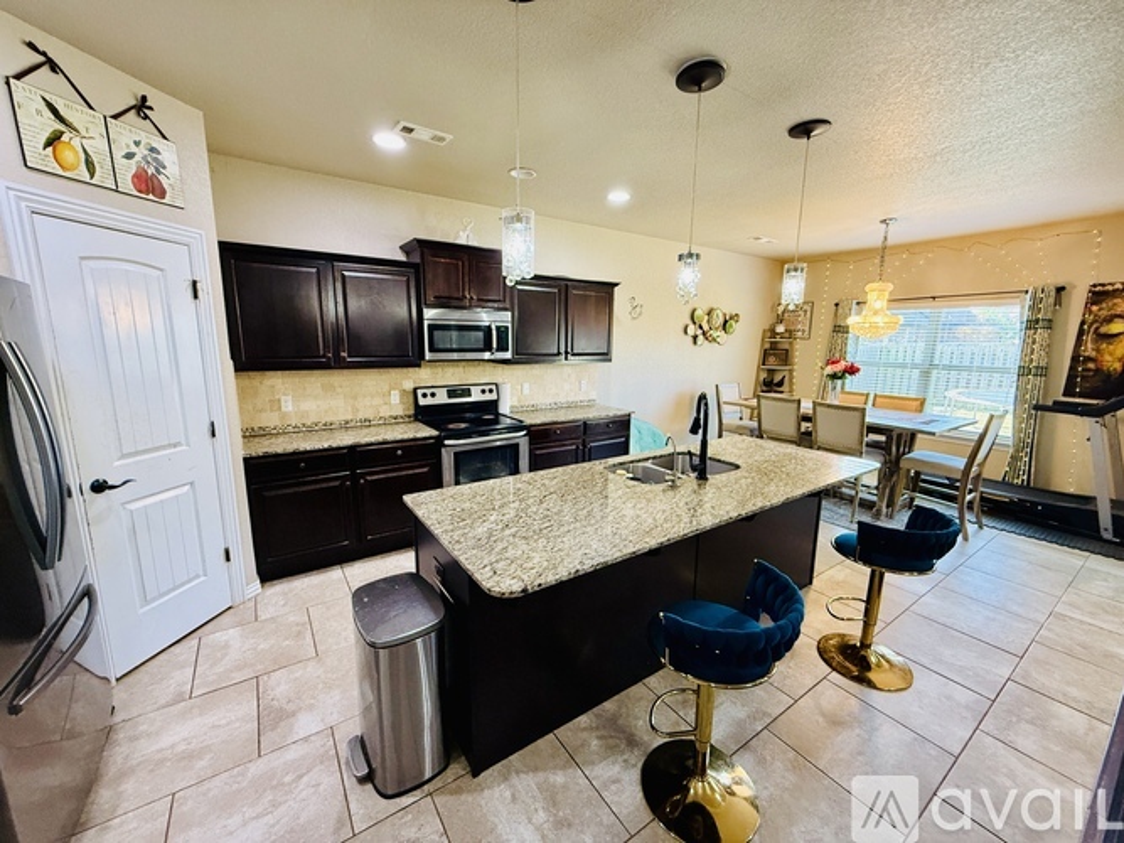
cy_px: 422
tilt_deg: -10.2
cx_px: 562
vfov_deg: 85.7
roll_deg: -0.5
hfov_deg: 102.1
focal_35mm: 14
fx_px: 455
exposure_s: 1/60
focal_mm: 2.22
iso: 400
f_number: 2.2
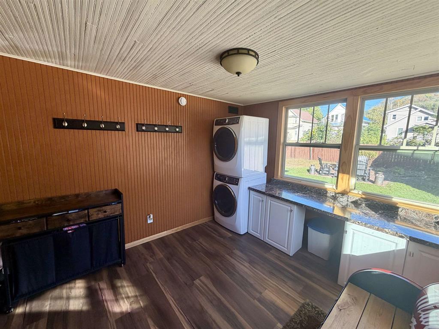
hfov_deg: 102.1
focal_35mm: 14
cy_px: 164
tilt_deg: -9.0
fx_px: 178
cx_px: 220
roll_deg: -0.3
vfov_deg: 85.7
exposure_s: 1/121
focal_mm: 2.22
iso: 80
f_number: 2.2
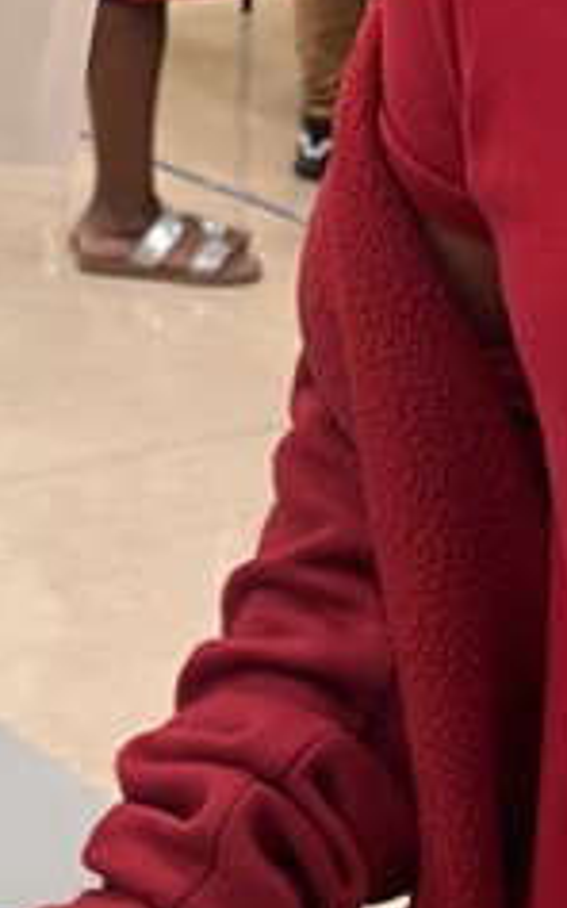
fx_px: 2944
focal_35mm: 119
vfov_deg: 17.5
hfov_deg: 11.0
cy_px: 345
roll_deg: -1.4
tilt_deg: -19.2
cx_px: 234
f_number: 1.6
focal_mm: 5.1
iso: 125
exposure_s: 1/60
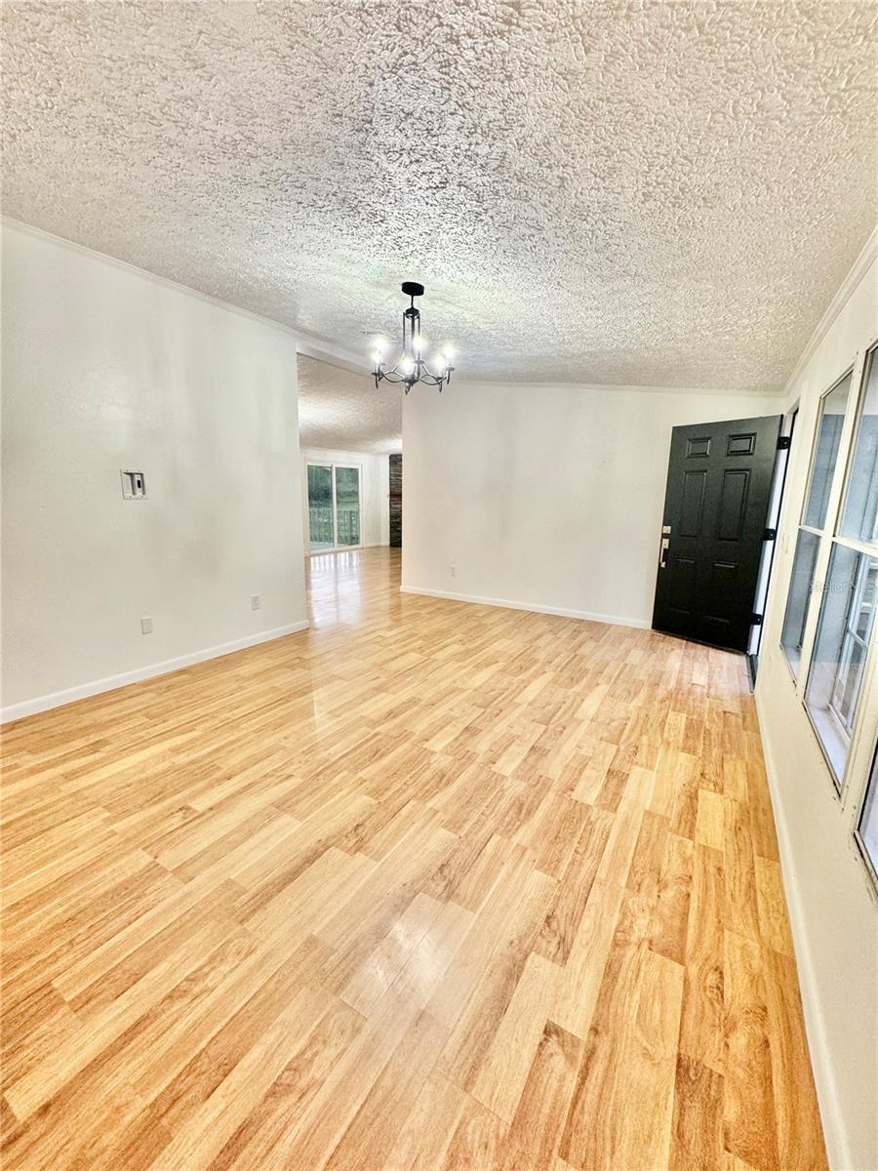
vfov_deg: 102.1
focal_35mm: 14
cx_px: 439
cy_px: 586
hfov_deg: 85.7
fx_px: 473
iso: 160
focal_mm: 2.22
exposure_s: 1/60
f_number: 2.2
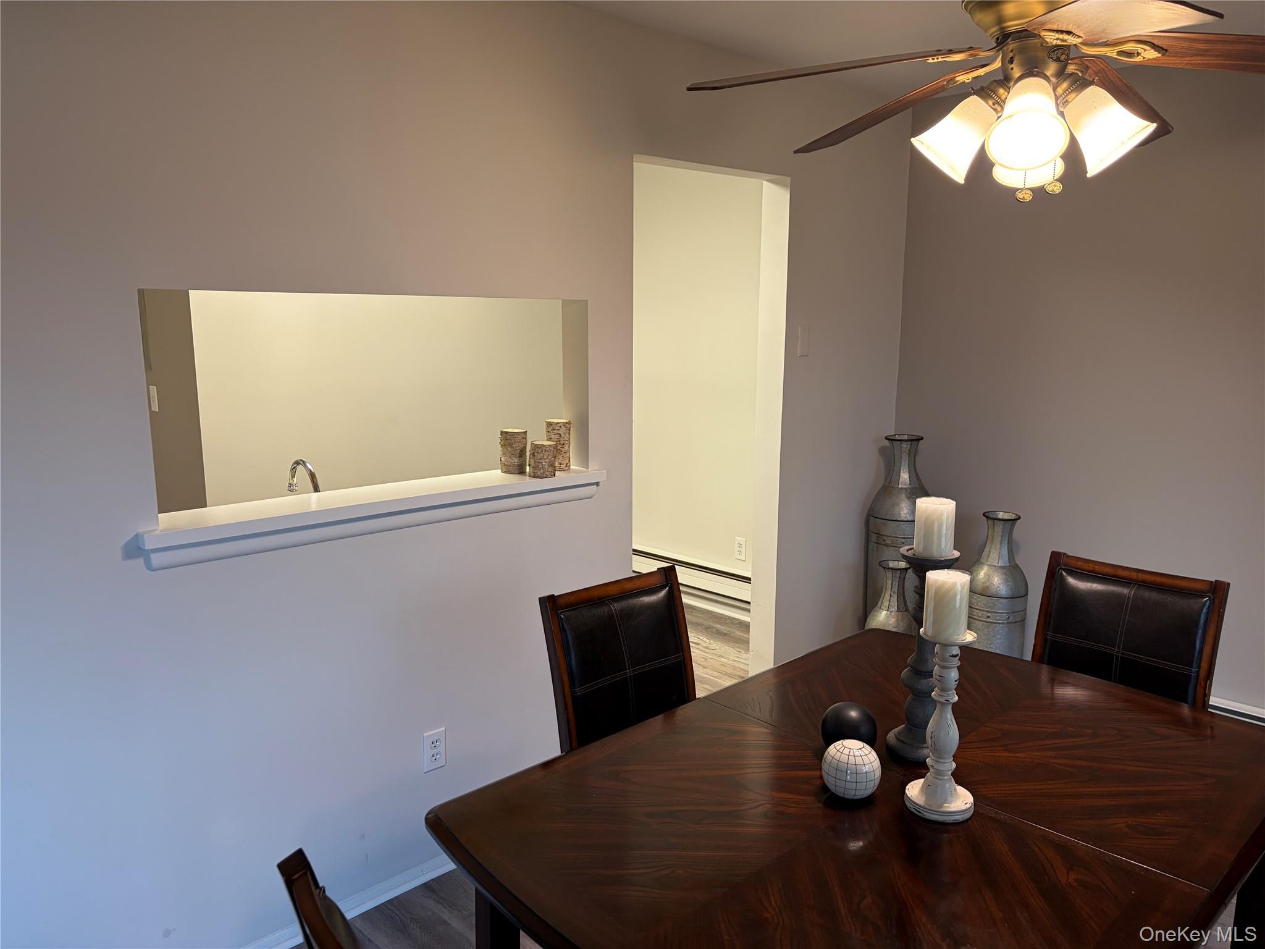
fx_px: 950
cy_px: 474
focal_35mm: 26
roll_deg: +1.7
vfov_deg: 53.1
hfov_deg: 67.3
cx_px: 632
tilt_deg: -9.8
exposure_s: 1/60
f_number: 1.6
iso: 80
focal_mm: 5.96
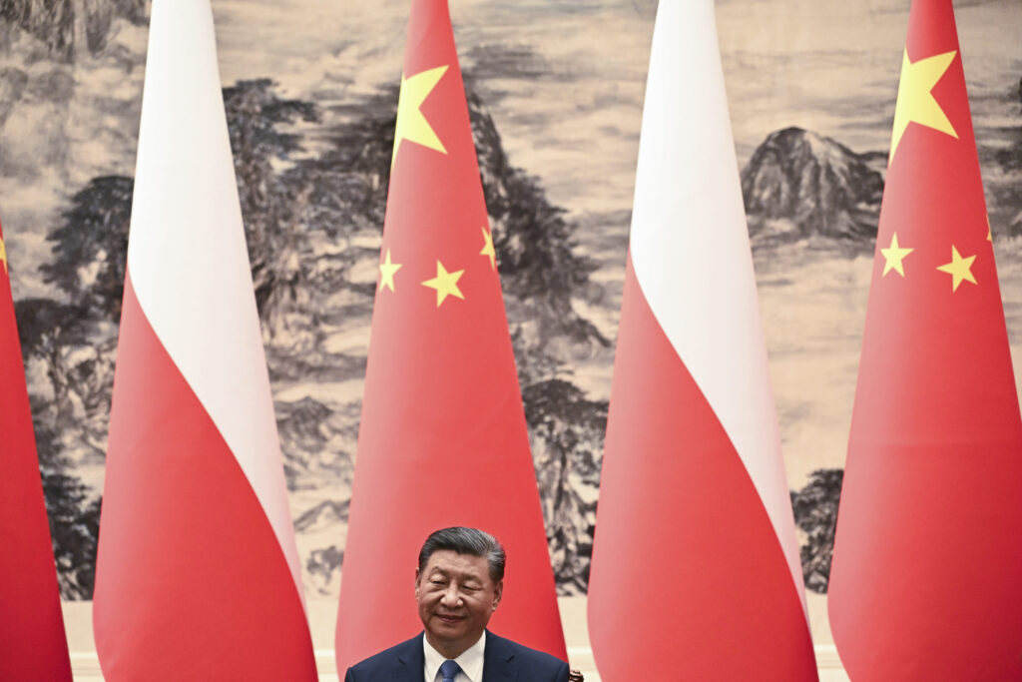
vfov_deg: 7.6
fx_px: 5110
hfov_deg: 11.4
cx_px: 511
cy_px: 341
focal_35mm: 180
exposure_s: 1/1000
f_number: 4
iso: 4000
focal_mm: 180
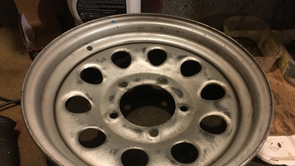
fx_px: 258
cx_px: 150
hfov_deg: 59.5
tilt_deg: -46.5
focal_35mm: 33
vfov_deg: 35.6
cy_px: 97
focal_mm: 4.15
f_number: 2.2
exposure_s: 1/17
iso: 400
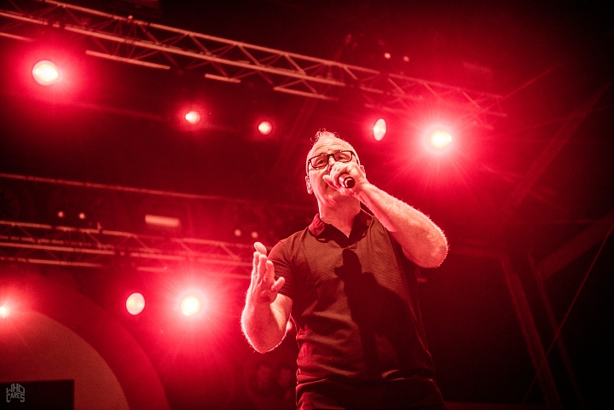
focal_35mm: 50
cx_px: 307
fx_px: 853
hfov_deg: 39.6
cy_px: 205
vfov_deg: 27.0
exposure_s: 1/100
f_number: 2.8
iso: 800
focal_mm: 50
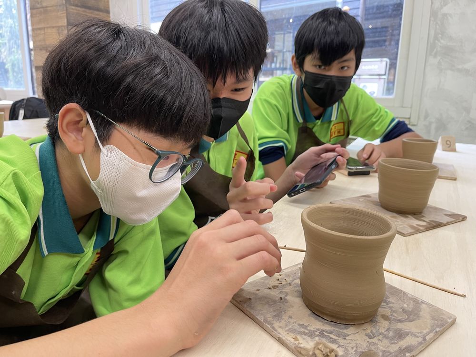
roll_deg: -0.9
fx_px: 344
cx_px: 238
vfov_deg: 54.9
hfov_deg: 69.4
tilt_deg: -13.5
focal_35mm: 25
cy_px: 178
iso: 160
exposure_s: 1/60
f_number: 1.6
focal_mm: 5.1
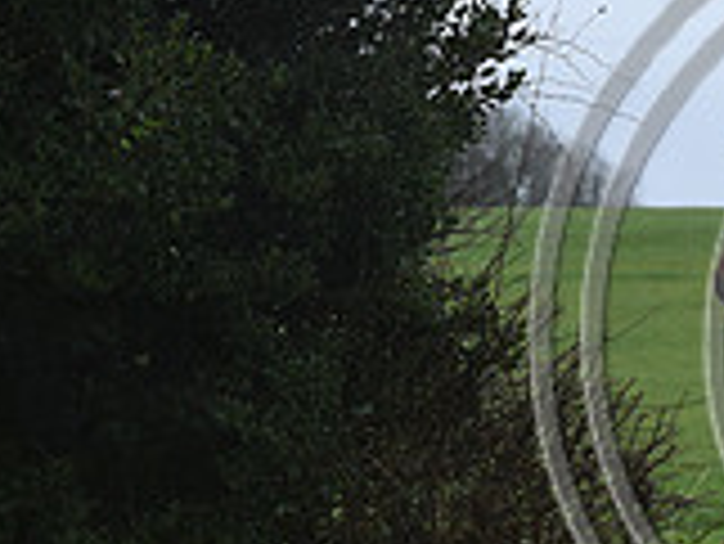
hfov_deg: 6.0
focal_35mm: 328
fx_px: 6865
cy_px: 274
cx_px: 944
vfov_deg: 4.5
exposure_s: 1/1250
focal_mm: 95
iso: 2500
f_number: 7.1
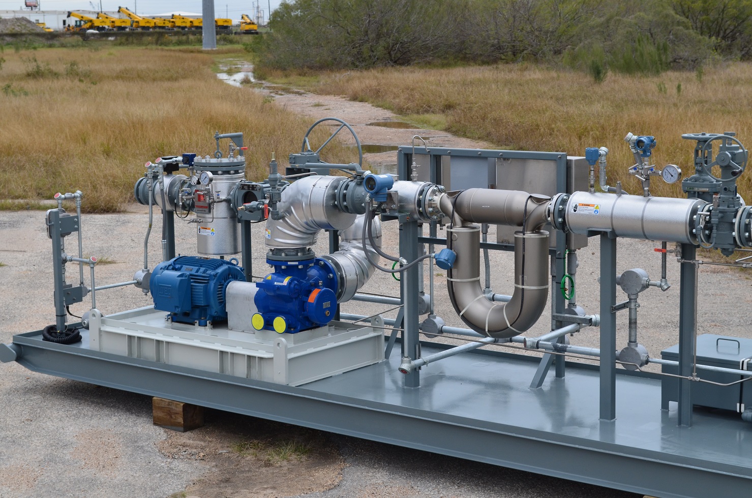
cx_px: 376
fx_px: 1439
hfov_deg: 29.3
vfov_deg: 19.7
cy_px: 249
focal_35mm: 69
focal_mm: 46
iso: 320
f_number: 10
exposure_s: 1/250
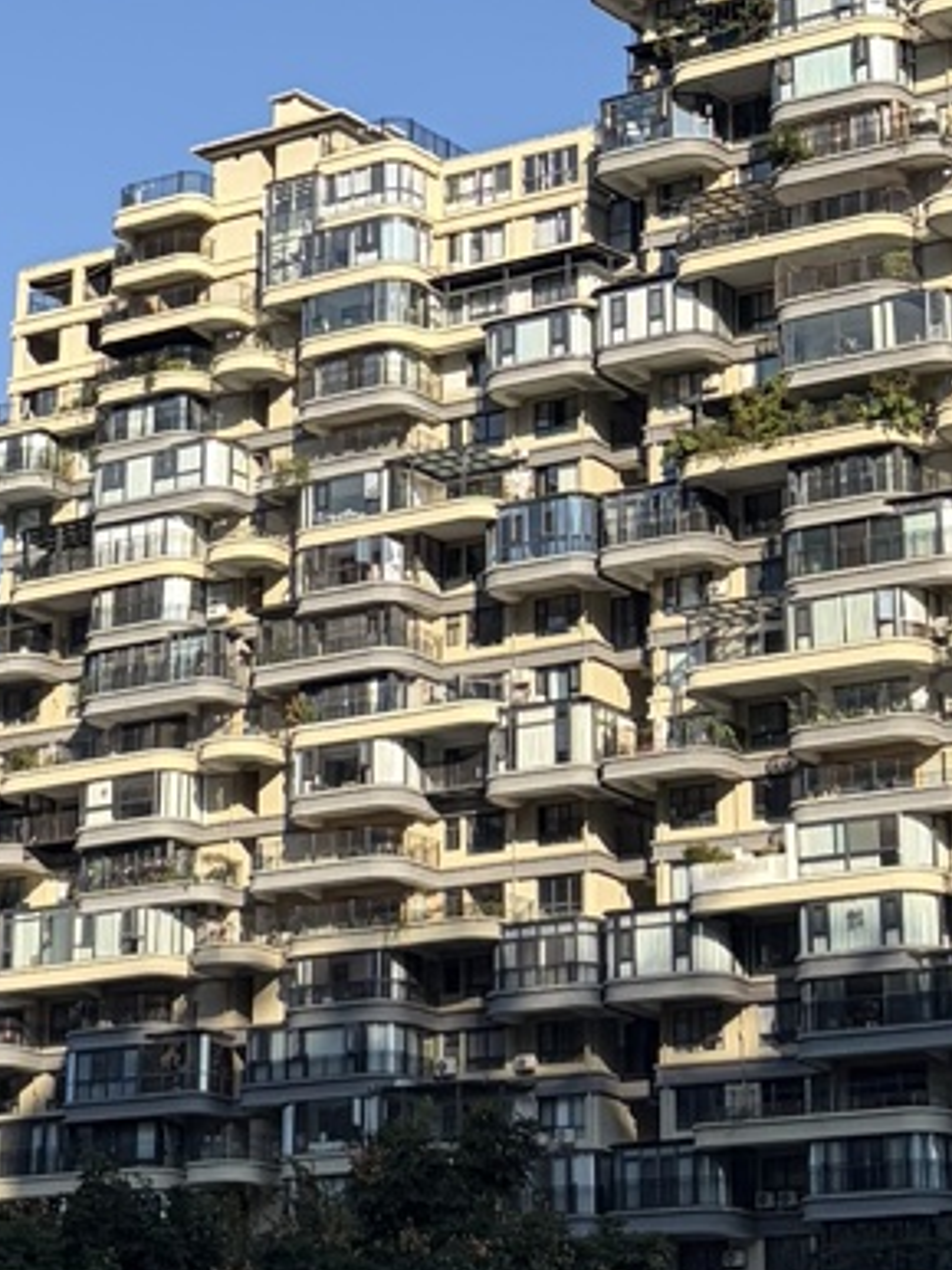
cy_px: 16
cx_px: 194
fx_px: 3962
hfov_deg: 13.6
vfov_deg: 17.8
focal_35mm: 108
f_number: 1.6
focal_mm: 5.96
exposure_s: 1/2538
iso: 50
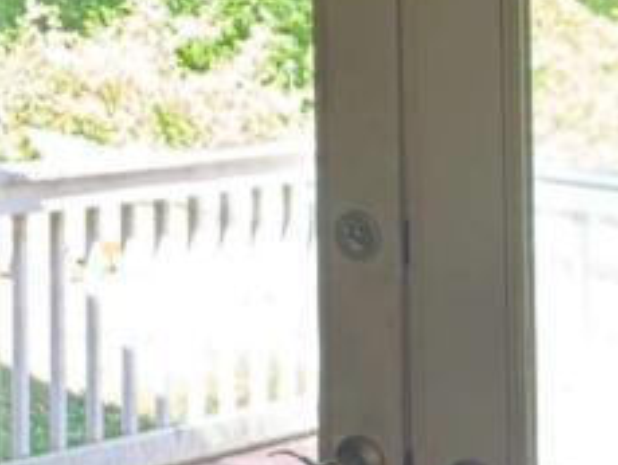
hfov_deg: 14.5
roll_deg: +0.3
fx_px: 2234
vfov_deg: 11.4
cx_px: -368
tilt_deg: +1.6
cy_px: -226
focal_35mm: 125
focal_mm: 6.76
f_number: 1.78
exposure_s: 1/60
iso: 125
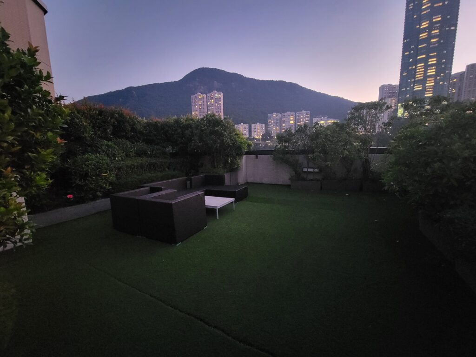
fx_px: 179
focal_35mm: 13
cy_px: 178
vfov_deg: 89.9
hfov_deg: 106.2
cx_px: 238
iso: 1250
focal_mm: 2.2
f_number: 2.2
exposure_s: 1/25
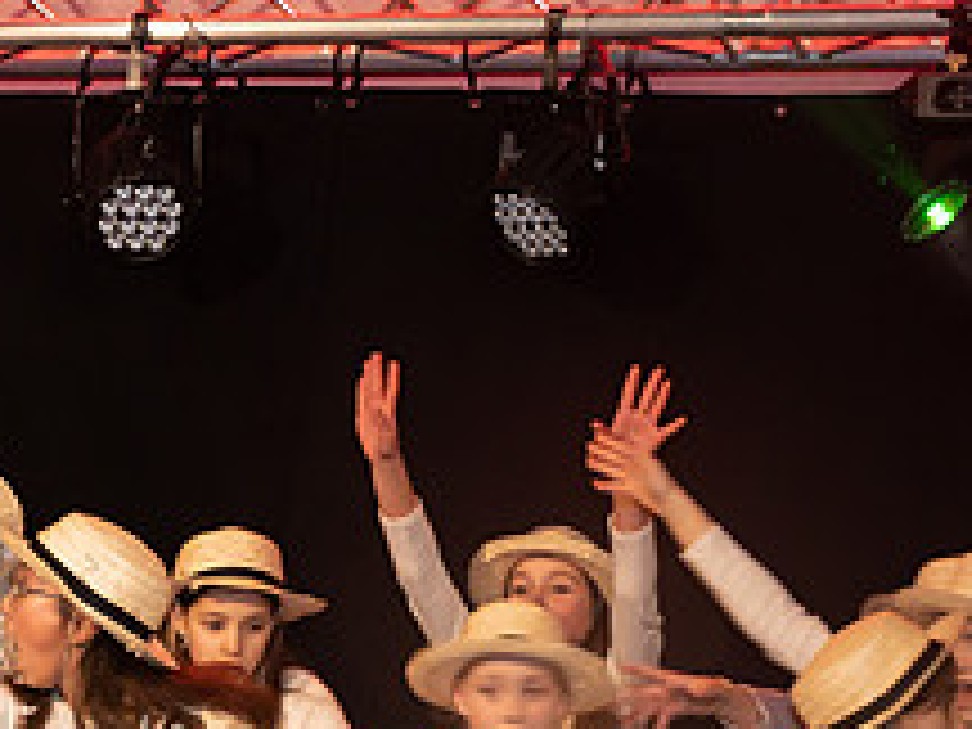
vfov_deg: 10.1
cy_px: 822
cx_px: -60
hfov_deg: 13.4
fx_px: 4072
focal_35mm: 145
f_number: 4.2
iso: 640
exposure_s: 1/60
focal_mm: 35
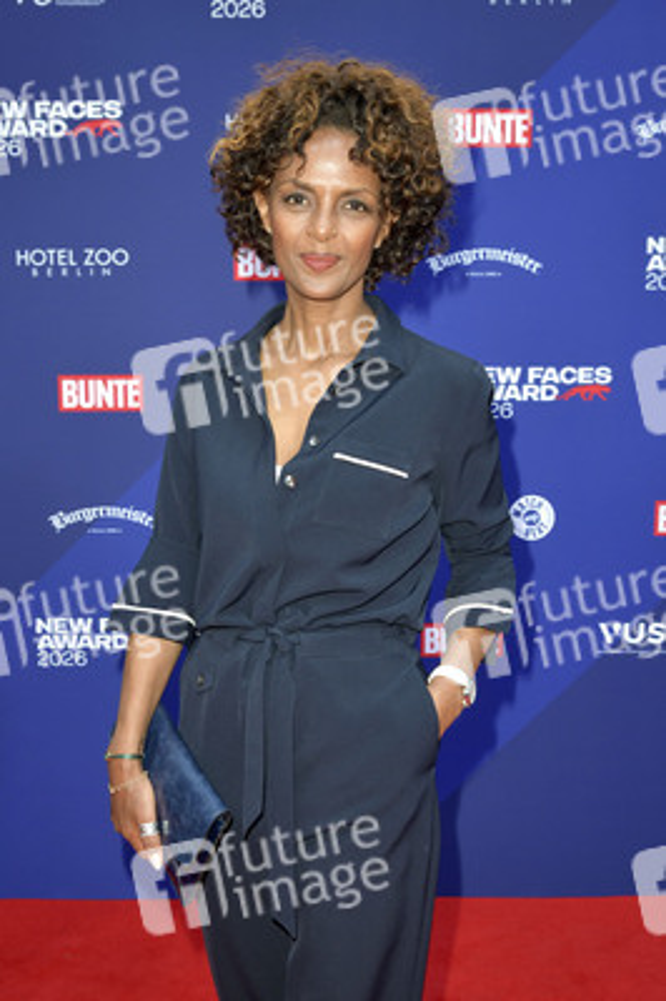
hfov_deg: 33.3
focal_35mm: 40
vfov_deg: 48.5
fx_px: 1112
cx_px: 333
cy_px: 500
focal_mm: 40
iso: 640
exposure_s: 1/200
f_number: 6.3
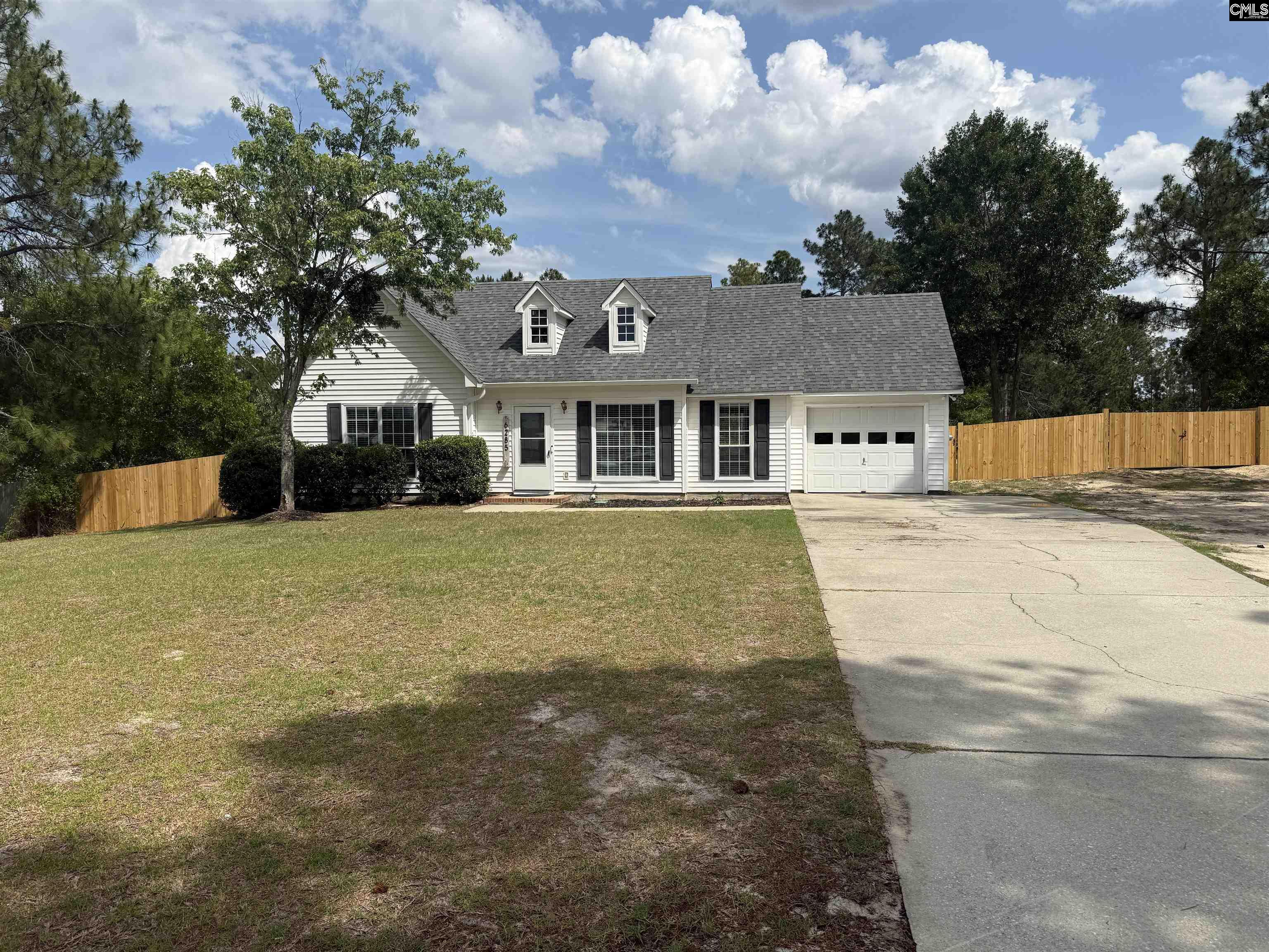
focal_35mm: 24
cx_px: 634
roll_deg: +0.4
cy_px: 476
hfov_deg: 71.6
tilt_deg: -2.1
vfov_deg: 56.8
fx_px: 880
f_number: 1.78
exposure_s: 1/6173
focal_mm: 6.76
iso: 80
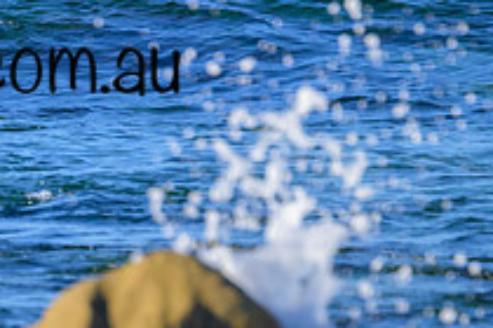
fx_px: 20280
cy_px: -78
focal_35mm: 1481
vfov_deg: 0.9
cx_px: -303
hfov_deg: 1.4
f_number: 7.6
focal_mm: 390
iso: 560
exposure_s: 1/1600
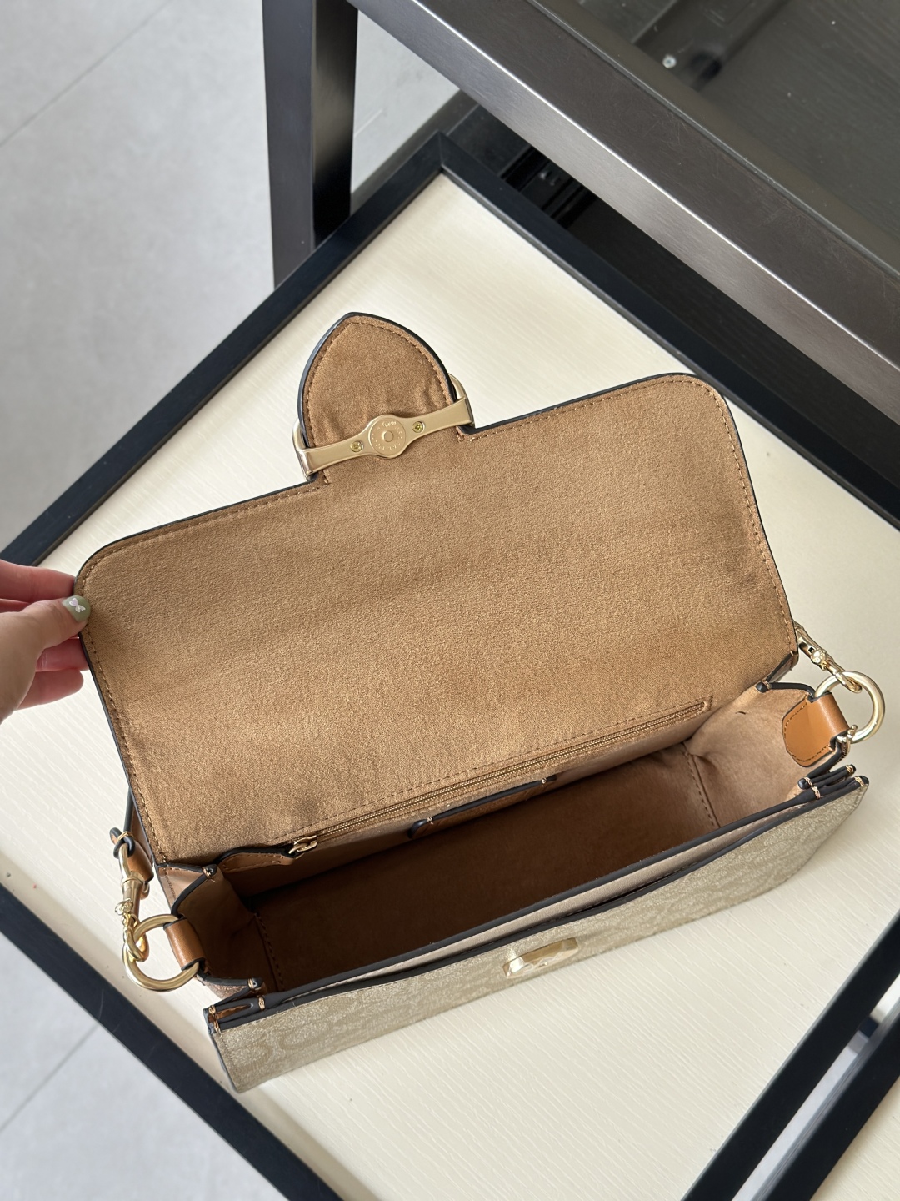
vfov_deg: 39.7
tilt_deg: -70.0
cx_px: 450
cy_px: 600
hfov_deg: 30.3
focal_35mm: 48
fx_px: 1664
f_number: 1.78
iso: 125
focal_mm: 6.86
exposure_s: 1/102
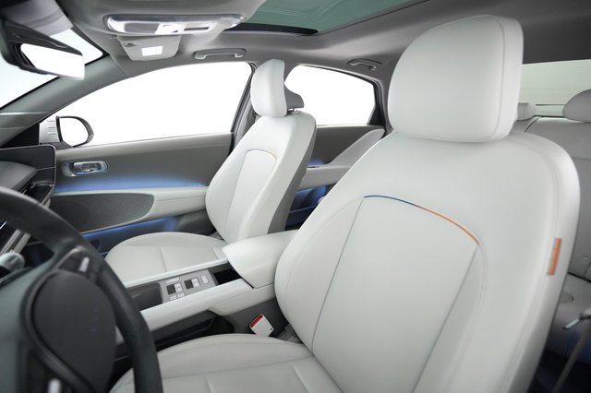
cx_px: 296
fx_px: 279
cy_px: 196
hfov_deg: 93.3
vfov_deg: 70.4
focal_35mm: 17
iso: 8000
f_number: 2.8
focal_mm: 17
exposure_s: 1/100
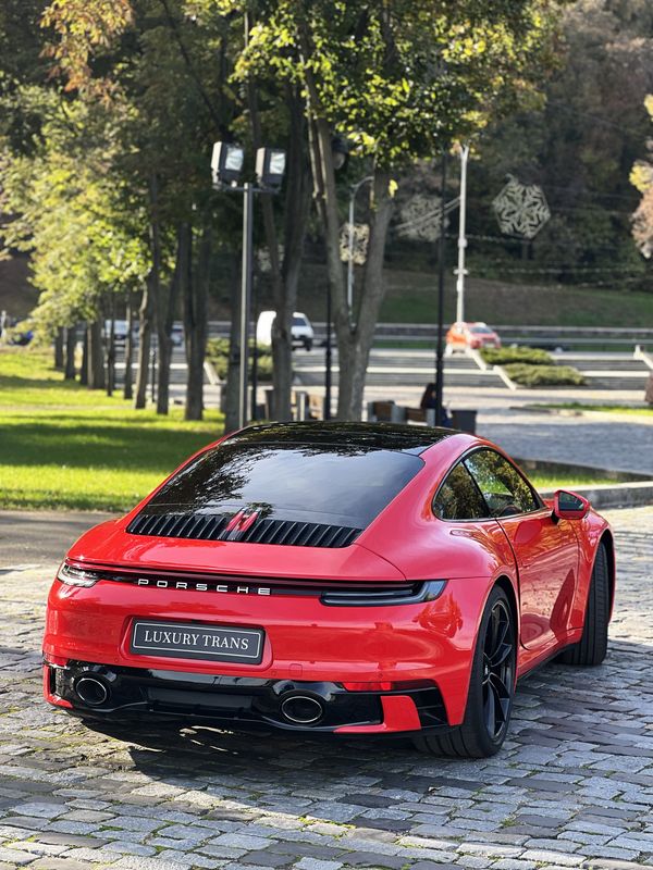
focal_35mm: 77
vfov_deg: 25.3
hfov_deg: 19.1
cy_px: 435
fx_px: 1937
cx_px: 326
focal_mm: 9
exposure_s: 1/121
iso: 40
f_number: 2.8
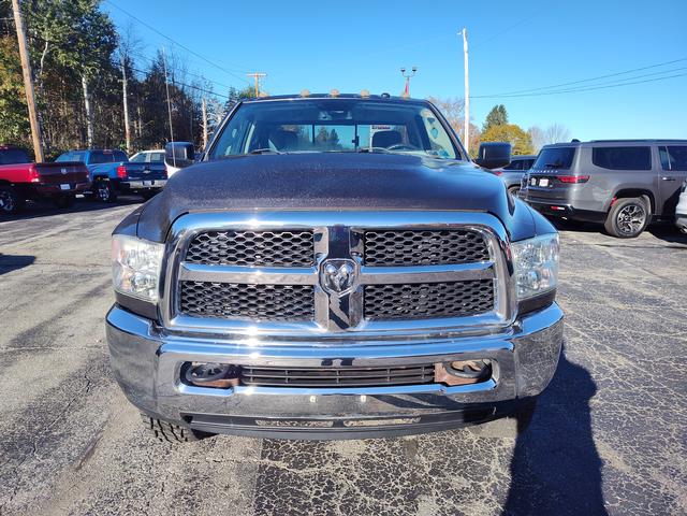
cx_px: 344
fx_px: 456
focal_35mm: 23
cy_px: 258
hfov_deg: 73.9
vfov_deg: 58.9
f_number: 1.88
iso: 100
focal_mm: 5.56
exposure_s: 1/1967
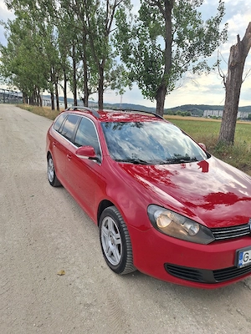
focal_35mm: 23
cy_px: 167
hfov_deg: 58.9
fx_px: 222
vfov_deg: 73.9
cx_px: 126
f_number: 1.8
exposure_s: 1/1111
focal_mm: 5.54
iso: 40
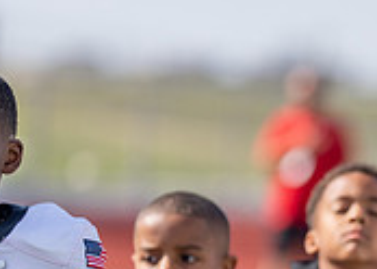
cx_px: 509
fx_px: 5039
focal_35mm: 471
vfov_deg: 3.1
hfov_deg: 4.3
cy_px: 254
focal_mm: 135
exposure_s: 1/4000
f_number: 1.8
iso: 100
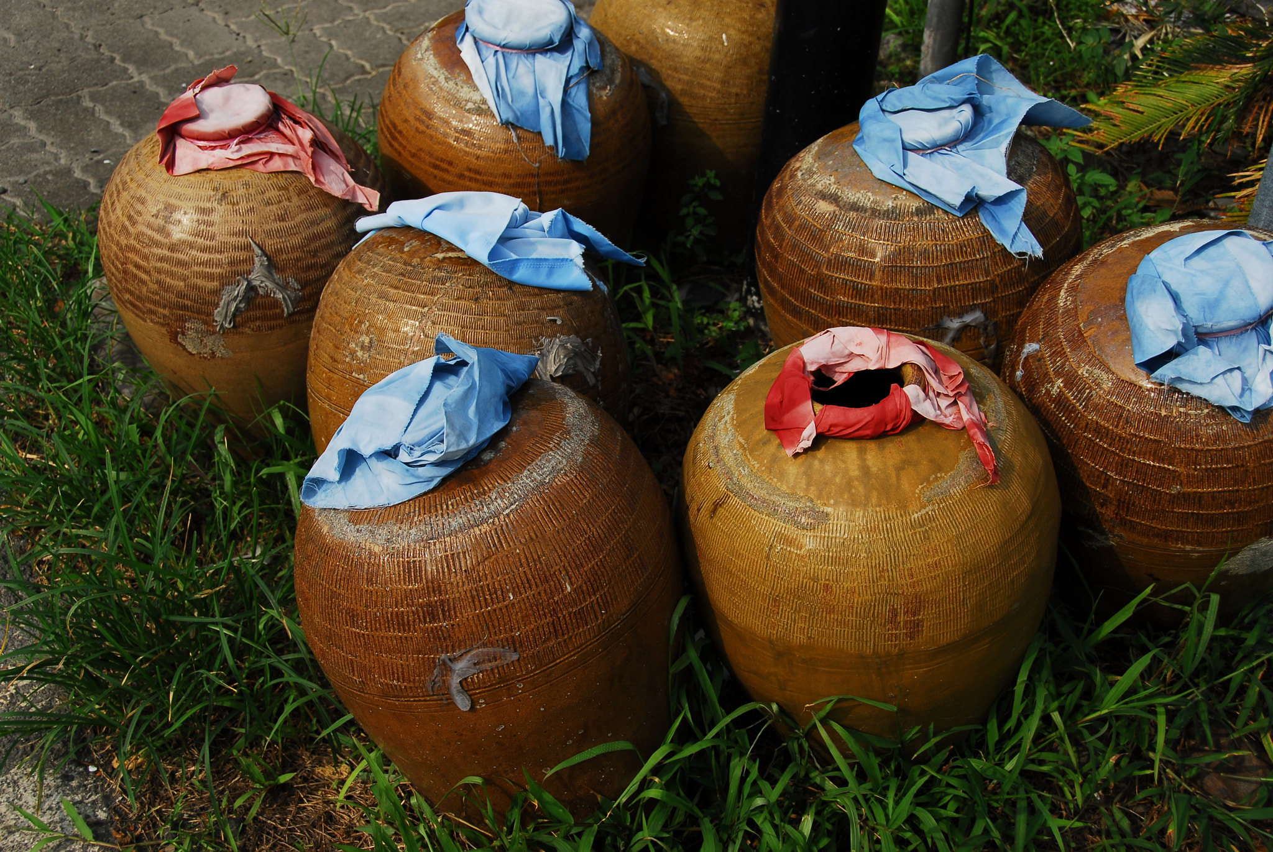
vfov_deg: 29.0
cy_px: 426
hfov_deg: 42.3
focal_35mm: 46
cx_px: 636
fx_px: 1646
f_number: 5
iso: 100
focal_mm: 31
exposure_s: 1/640
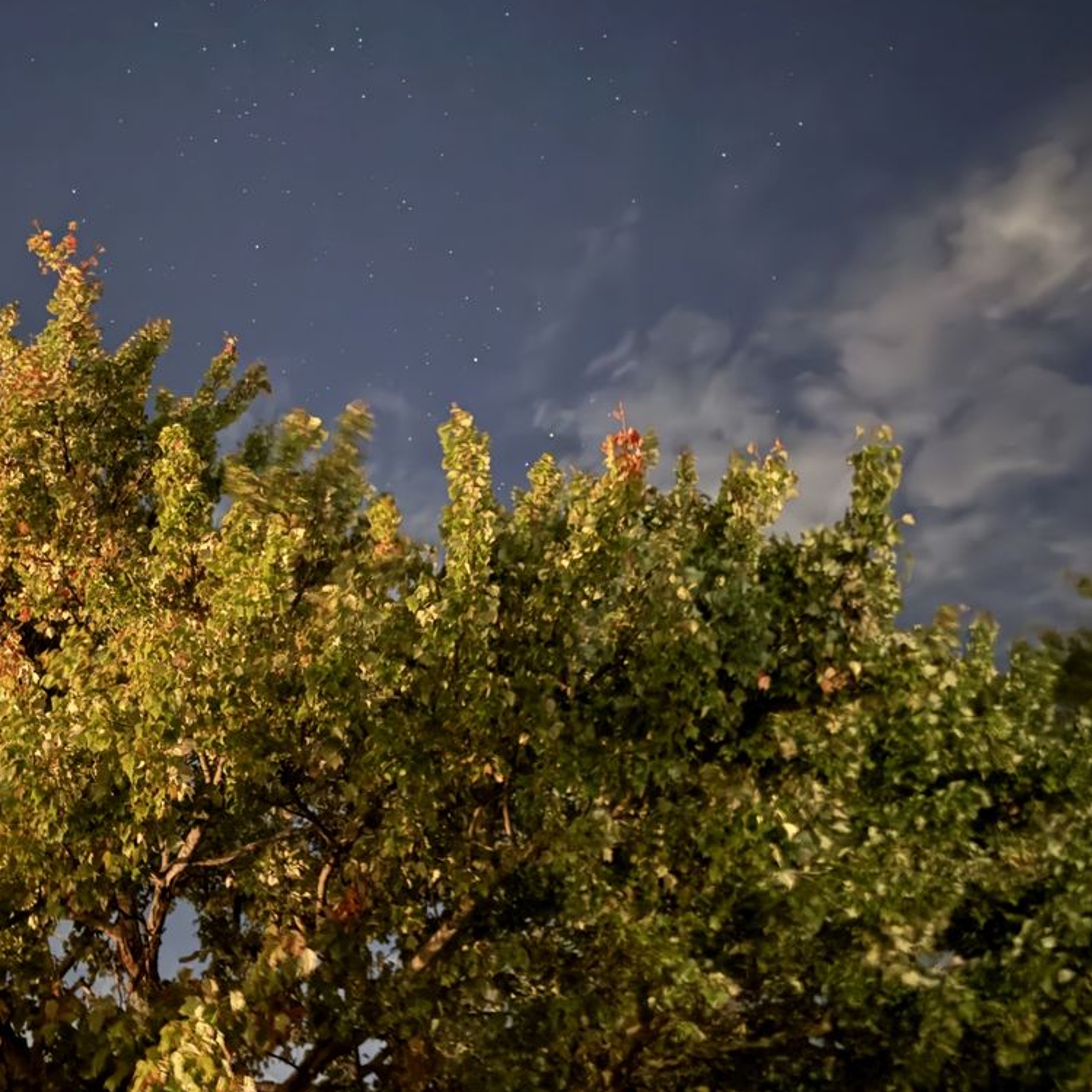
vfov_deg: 48.3
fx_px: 1213
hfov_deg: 46.9
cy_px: 462
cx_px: 292
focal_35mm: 34
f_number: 1.78
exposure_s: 1
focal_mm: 6.76
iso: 4000
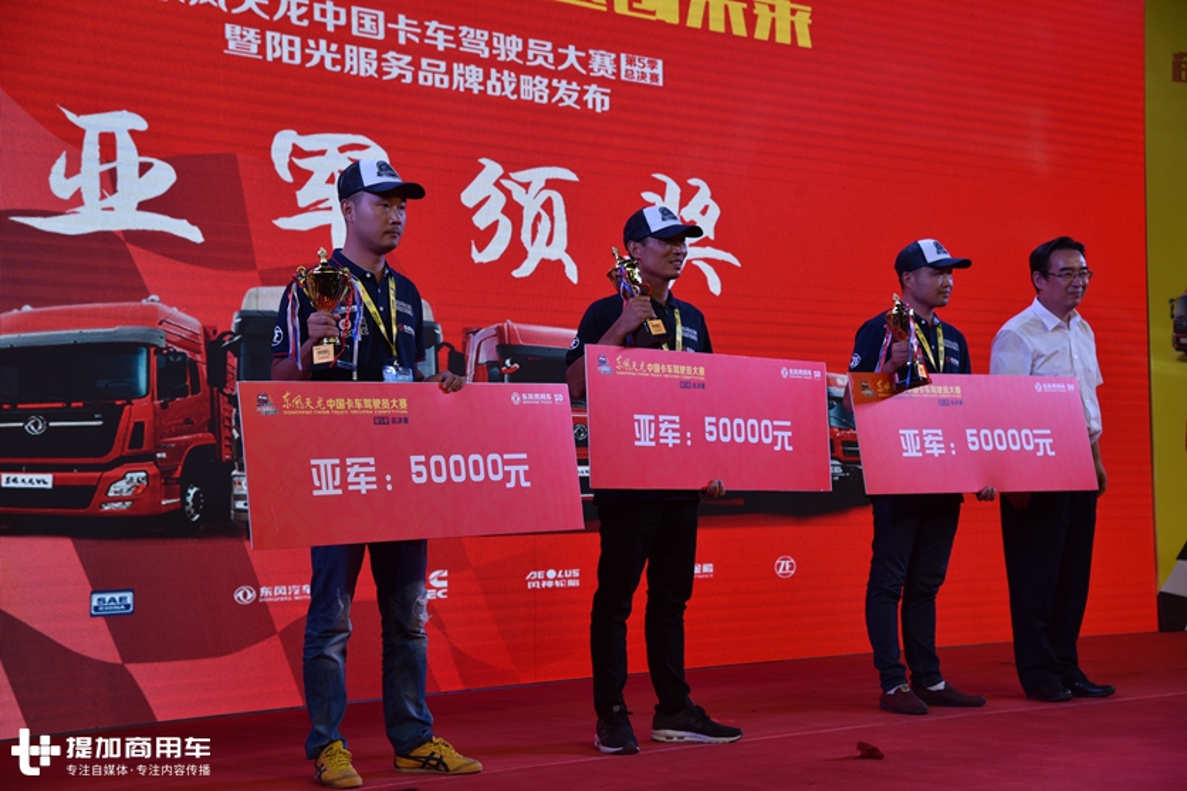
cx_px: 594
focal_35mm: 65
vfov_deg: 20.9
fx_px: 2143
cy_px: 396
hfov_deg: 31.0
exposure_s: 1/160
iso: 400
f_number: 6.3
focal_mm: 65
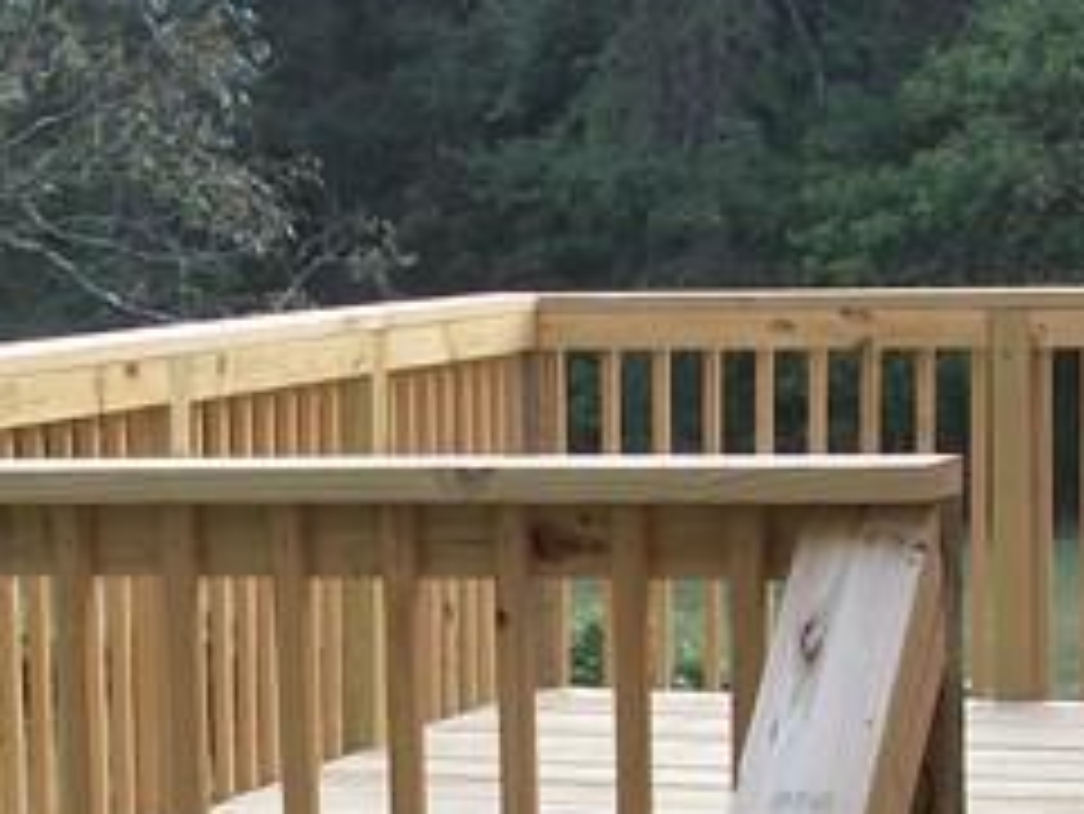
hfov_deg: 14.3
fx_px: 4261
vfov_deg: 10.8
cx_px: 36
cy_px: 935
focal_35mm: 136
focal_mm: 5.7
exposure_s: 1/100
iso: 80
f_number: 2.9
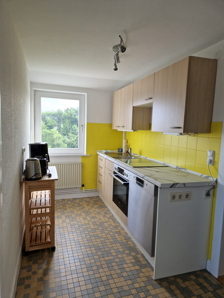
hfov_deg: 58.9
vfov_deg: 73.9
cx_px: 112
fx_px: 198
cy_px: 149
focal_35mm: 23
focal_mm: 5.4
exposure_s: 1/180
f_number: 1.8
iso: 80
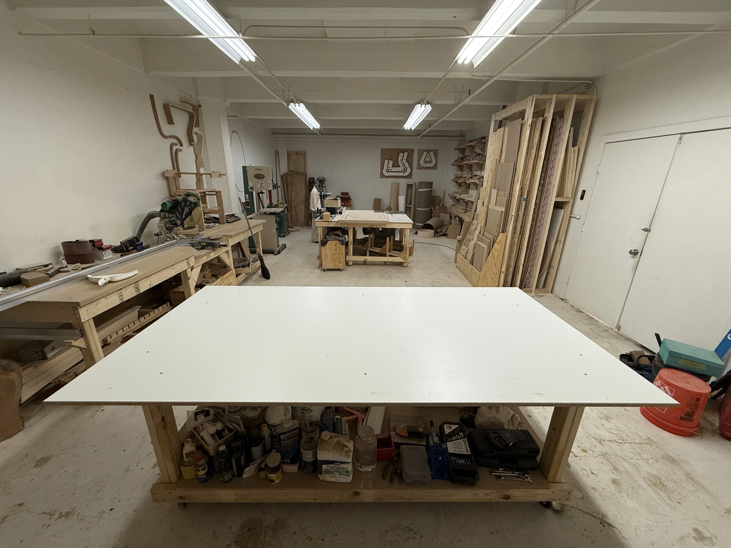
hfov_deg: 102.1
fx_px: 296
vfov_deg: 85.7
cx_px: 366
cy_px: 274
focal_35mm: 14
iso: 160
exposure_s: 1/120
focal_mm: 2.22
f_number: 2.2
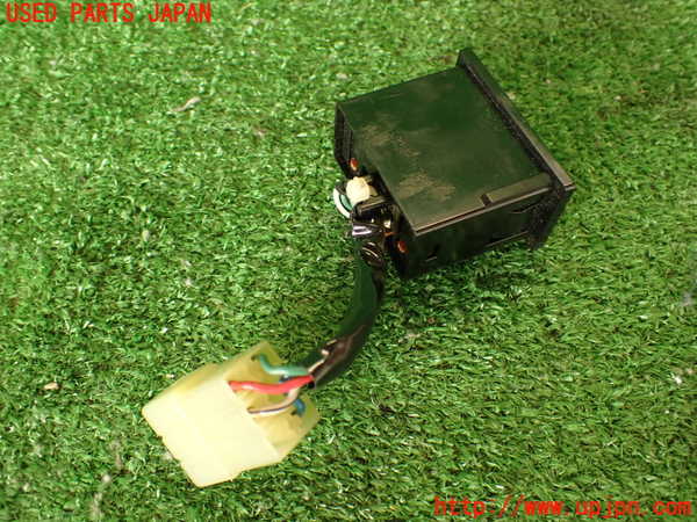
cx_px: 348
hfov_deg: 56.8
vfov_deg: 44.2
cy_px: 261
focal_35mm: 32
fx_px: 644
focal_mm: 5.79
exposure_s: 1/40
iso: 200
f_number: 2.4
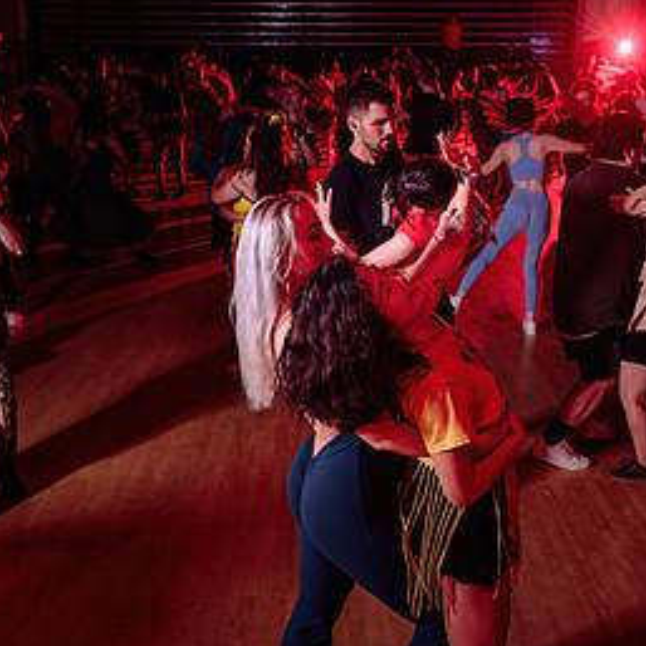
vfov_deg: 36.4
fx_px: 971
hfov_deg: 36.7
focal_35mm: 46
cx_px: 377
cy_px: 439
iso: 800
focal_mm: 24
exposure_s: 1/160
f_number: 2.8
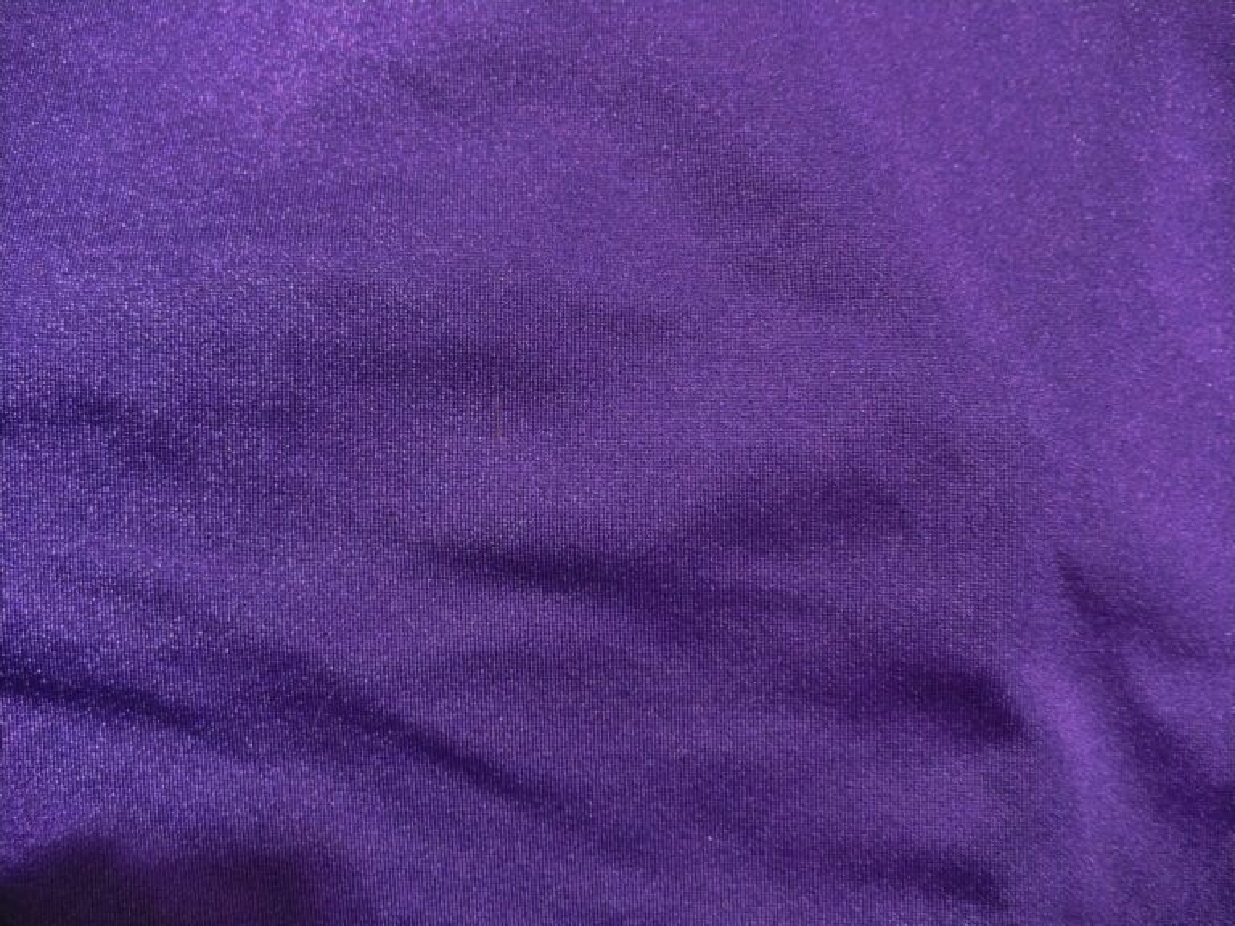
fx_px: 1320
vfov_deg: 38.7
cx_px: 618
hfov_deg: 50.1
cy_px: 463
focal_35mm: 37
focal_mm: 6.1
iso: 400
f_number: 2.8
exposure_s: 1/20
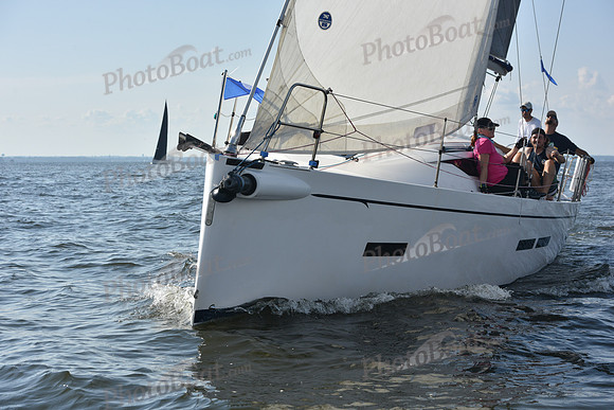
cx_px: 307
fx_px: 1194
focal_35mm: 70
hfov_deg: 28.8
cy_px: 205
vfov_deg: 19.5
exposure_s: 1/1250
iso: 250
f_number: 8
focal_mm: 70
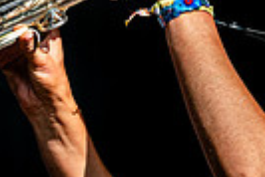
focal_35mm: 671
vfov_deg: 2.1
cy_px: 11
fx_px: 4945
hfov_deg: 3.1
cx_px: 379
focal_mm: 100
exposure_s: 1/2000
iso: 200
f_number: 4.5
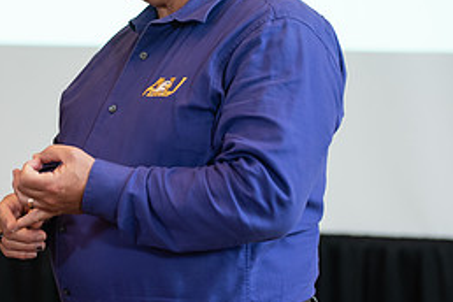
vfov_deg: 7.6
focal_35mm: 180
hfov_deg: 11.4
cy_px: 78
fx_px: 2265
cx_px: 70
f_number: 3.2
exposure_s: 1/160
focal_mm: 80
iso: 1000
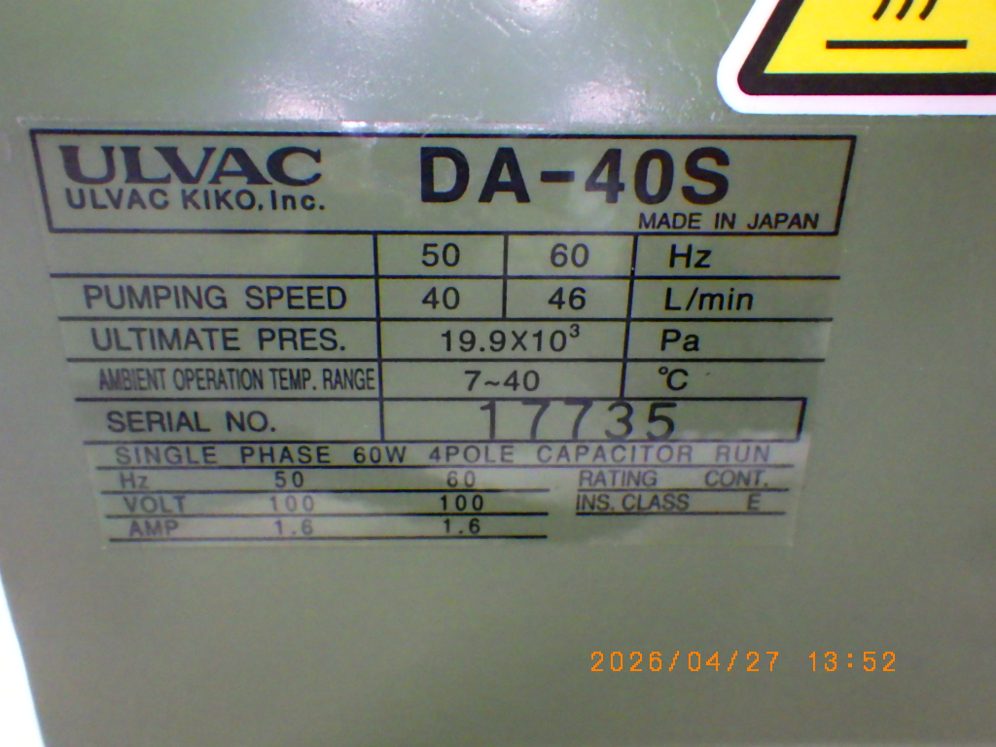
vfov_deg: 41.8
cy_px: 374
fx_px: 978
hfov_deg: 54.0
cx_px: 498
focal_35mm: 34
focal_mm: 6.1
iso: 1600
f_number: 3.8
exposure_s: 1/30
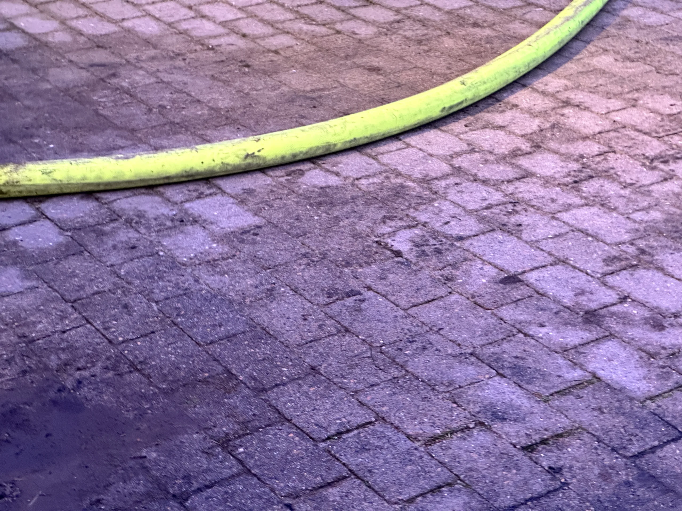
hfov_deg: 25.3
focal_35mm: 77
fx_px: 1517
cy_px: 256
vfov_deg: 19.1
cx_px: 341
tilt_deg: -25.3
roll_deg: +0.0
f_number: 2.8
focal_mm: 9
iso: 800
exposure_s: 1/42
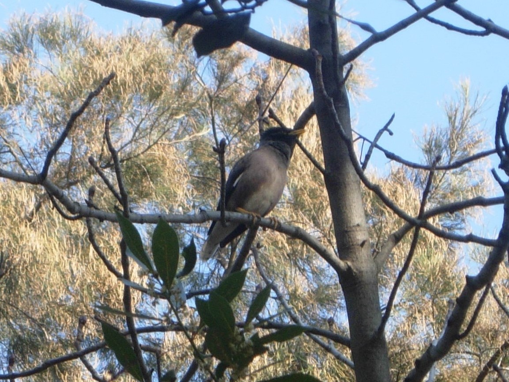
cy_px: 191
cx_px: 254
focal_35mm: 126
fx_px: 1852
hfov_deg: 15.6
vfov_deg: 11.8
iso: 50
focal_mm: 26.3
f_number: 5.3
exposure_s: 1/76.1
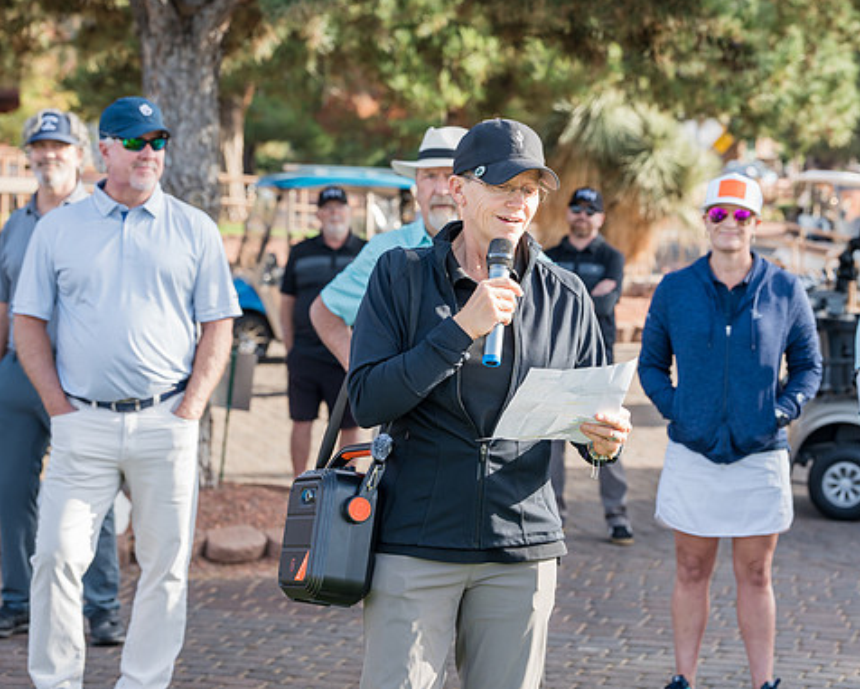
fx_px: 2037
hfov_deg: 23.8
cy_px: 343
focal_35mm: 80
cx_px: 493
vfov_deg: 19.2
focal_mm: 70
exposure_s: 1/400
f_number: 4.5
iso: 500
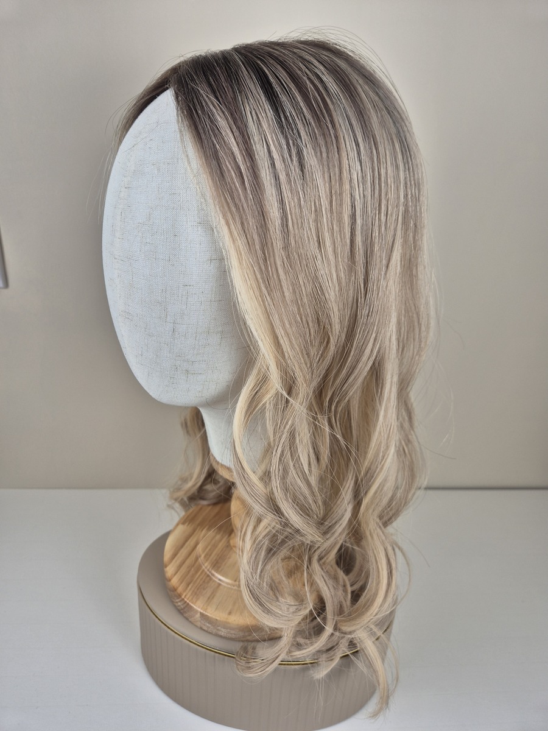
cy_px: 366
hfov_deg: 58.9
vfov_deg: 73.9
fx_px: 485
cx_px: 274
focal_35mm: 23
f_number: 1.8
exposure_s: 1/136
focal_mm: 5.4
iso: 25
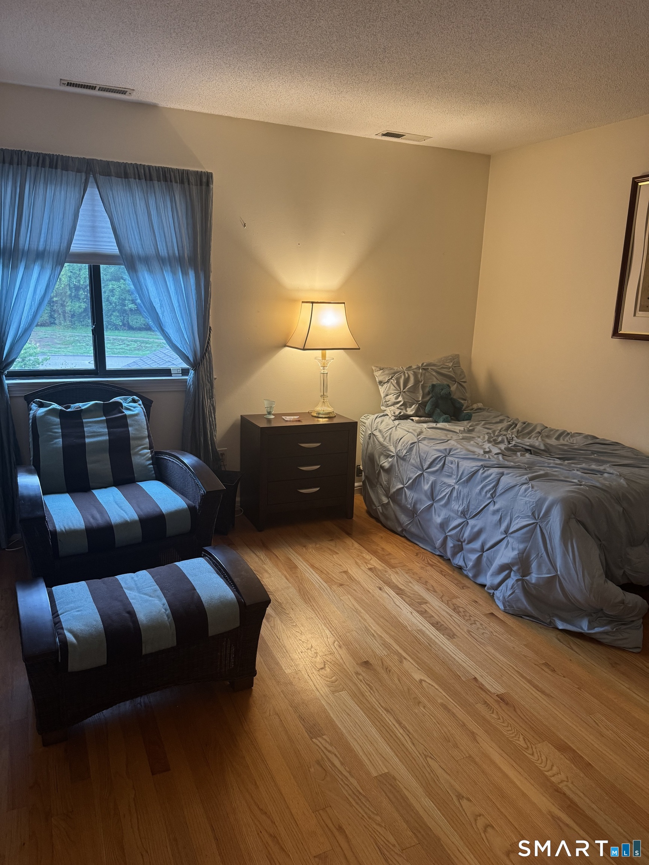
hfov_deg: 56.8
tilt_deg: -13.7
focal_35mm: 24
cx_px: 324
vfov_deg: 71.6
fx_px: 600
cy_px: 432
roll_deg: -2.3
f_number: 1.78
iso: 250
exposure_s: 1/60
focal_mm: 6.76
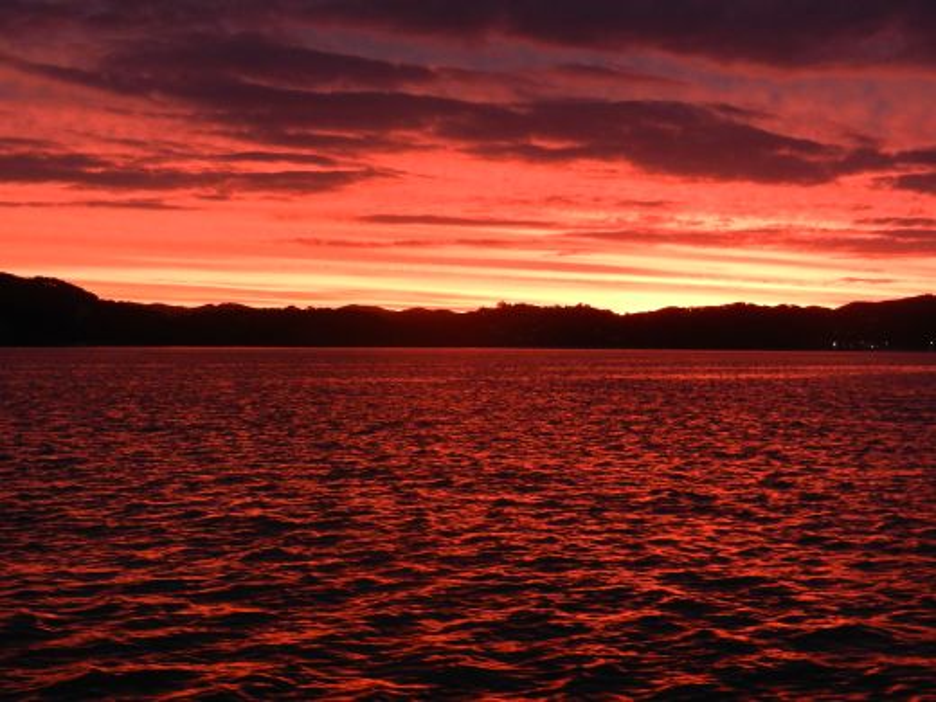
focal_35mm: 60
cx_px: 468
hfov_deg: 32.2
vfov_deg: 24.4
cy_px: 351
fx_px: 1622
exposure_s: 1/30
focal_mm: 10.9
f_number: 4.5
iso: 400
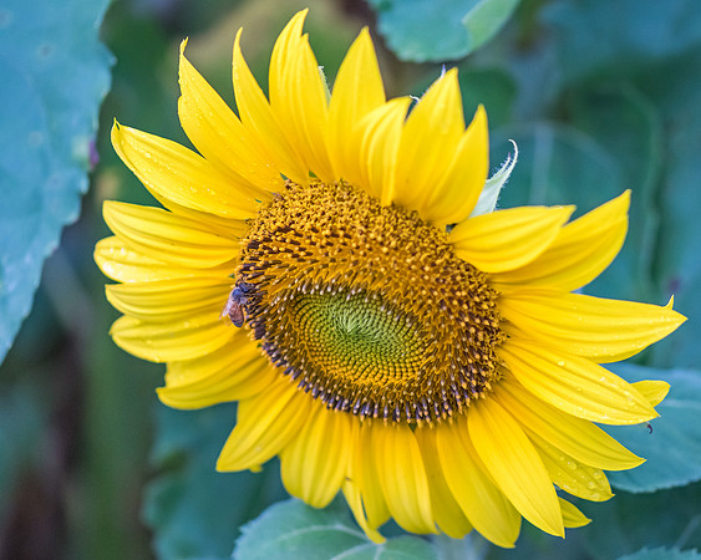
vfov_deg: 7.9
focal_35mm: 195
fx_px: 4039
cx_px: 444
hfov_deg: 9.9
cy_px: 292
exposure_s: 1/400
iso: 800
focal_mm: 105
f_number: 3.5
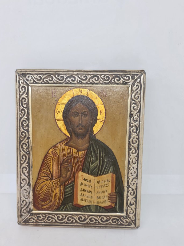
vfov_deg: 59.4
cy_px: 150
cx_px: 87
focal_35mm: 30
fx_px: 213
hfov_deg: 46.8
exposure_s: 1/100
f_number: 1.7
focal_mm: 6.3
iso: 50
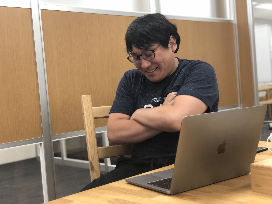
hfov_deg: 36.8
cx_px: 136
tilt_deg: -2.1
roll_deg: +5.3
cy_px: 102
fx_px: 409
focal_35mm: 52
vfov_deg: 28.0
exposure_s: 1/33
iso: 80
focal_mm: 6
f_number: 2.4
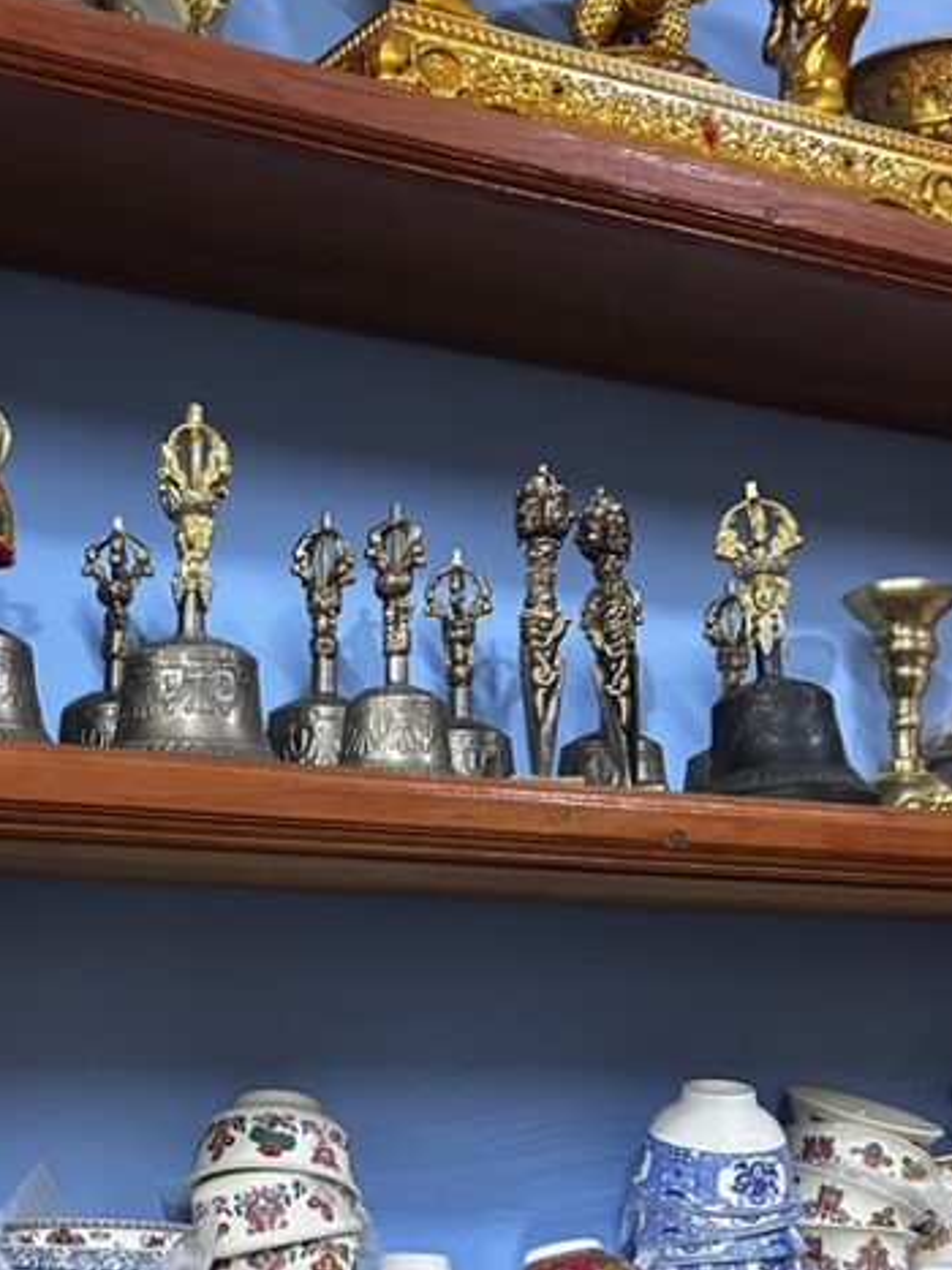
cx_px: 299
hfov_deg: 25.5
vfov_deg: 33.4
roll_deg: -1.5
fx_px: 2091
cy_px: 881
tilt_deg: +4.3
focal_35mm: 57
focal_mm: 5.7
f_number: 1.5
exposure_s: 1/50
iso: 400
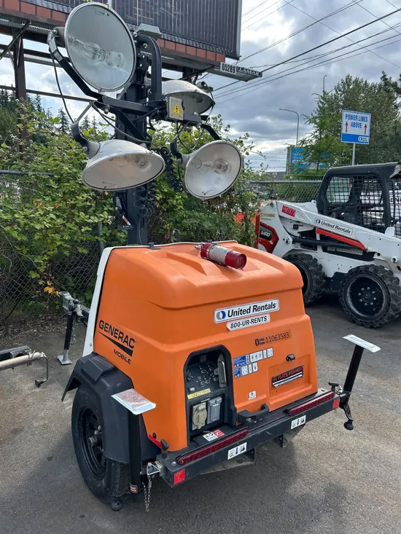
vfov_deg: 67.3
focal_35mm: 26
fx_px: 401
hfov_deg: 53.1
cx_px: 200
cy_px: 267
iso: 50
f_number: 1.5
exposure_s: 1/1645
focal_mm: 5.7
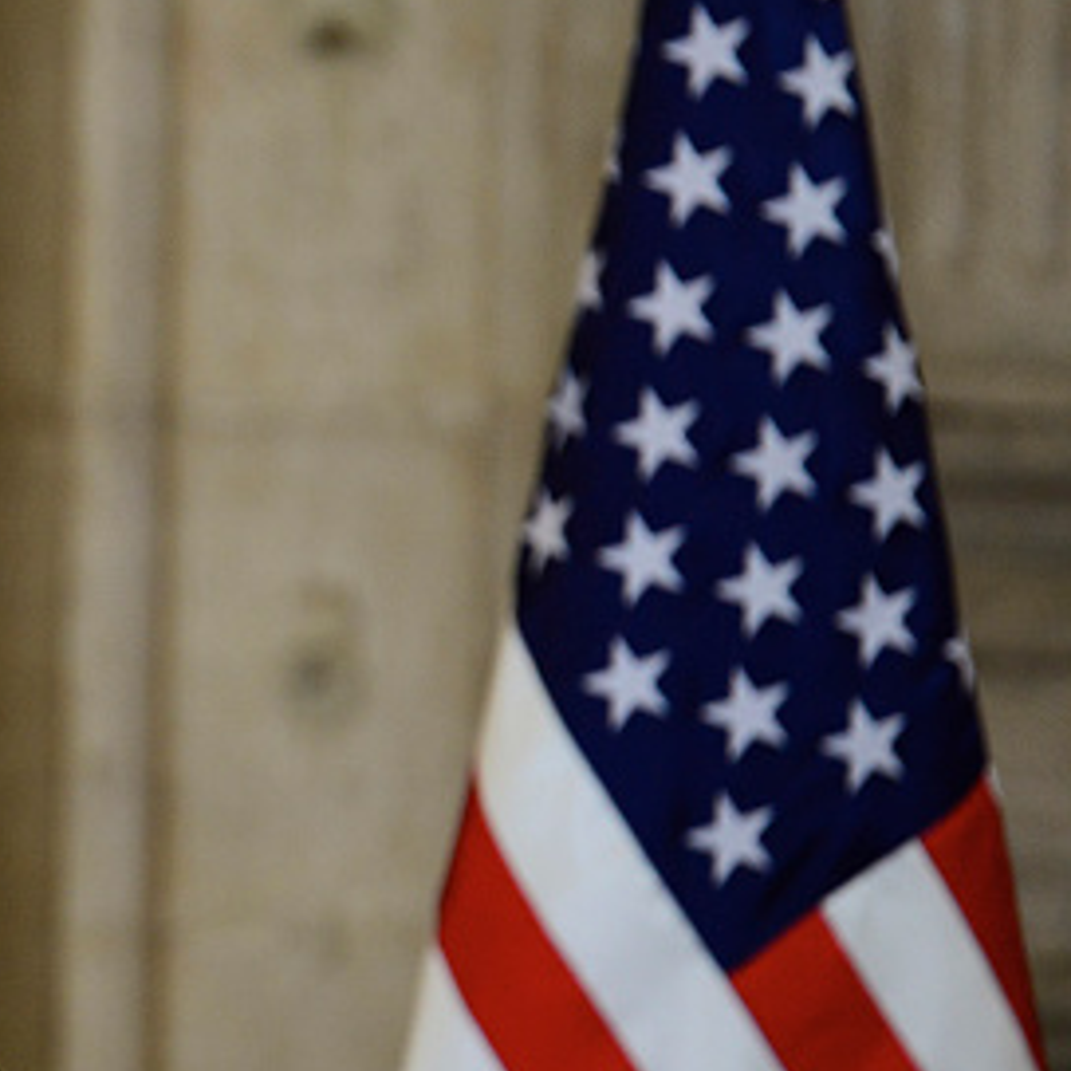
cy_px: 662
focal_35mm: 557
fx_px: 19497
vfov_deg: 3.1
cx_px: -59
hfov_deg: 3.1
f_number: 3.5
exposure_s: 1/400
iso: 2000
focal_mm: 300
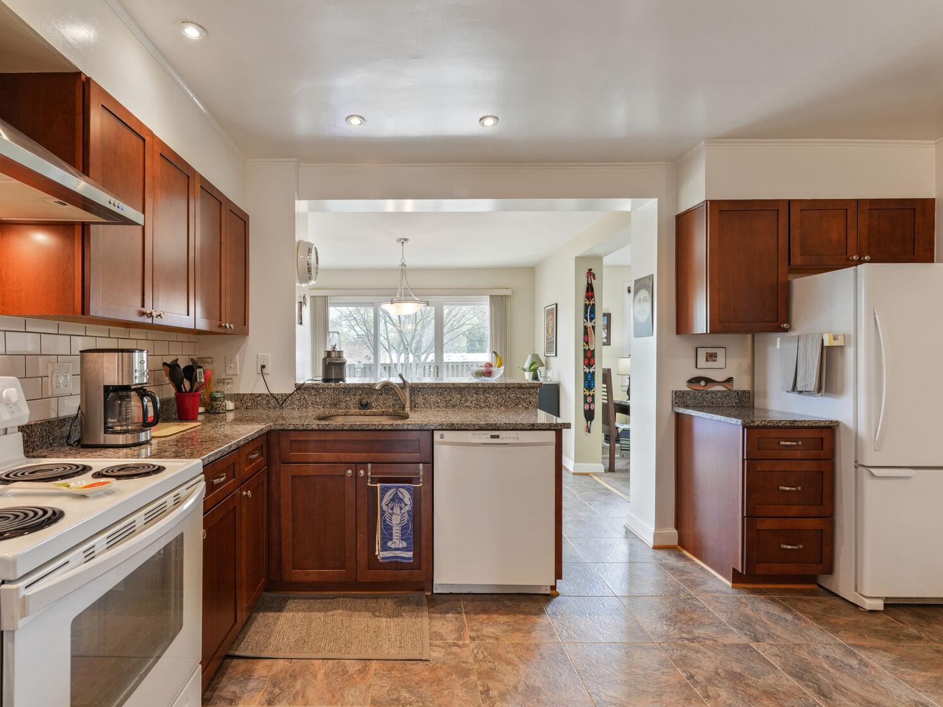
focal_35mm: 18
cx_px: 405
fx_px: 490
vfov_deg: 71.6
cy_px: 364
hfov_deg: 87.2
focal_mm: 16
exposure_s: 1/2.5
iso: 200
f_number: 8
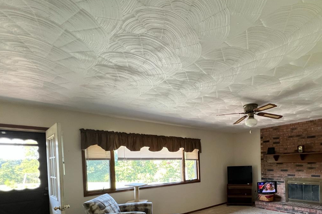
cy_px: 169
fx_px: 179
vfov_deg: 57.7
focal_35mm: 20
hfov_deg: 81.6
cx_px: 211
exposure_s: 1/85
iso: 250
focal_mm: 1.57
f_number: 1.8
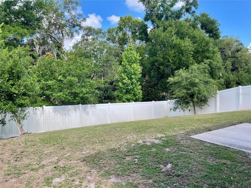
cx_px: 126
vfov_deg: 53.1
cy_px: 94
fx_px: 189
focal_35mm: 26
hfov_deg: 67.3
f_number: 1.6
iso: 32
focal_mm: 4.2
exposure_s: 1/1319
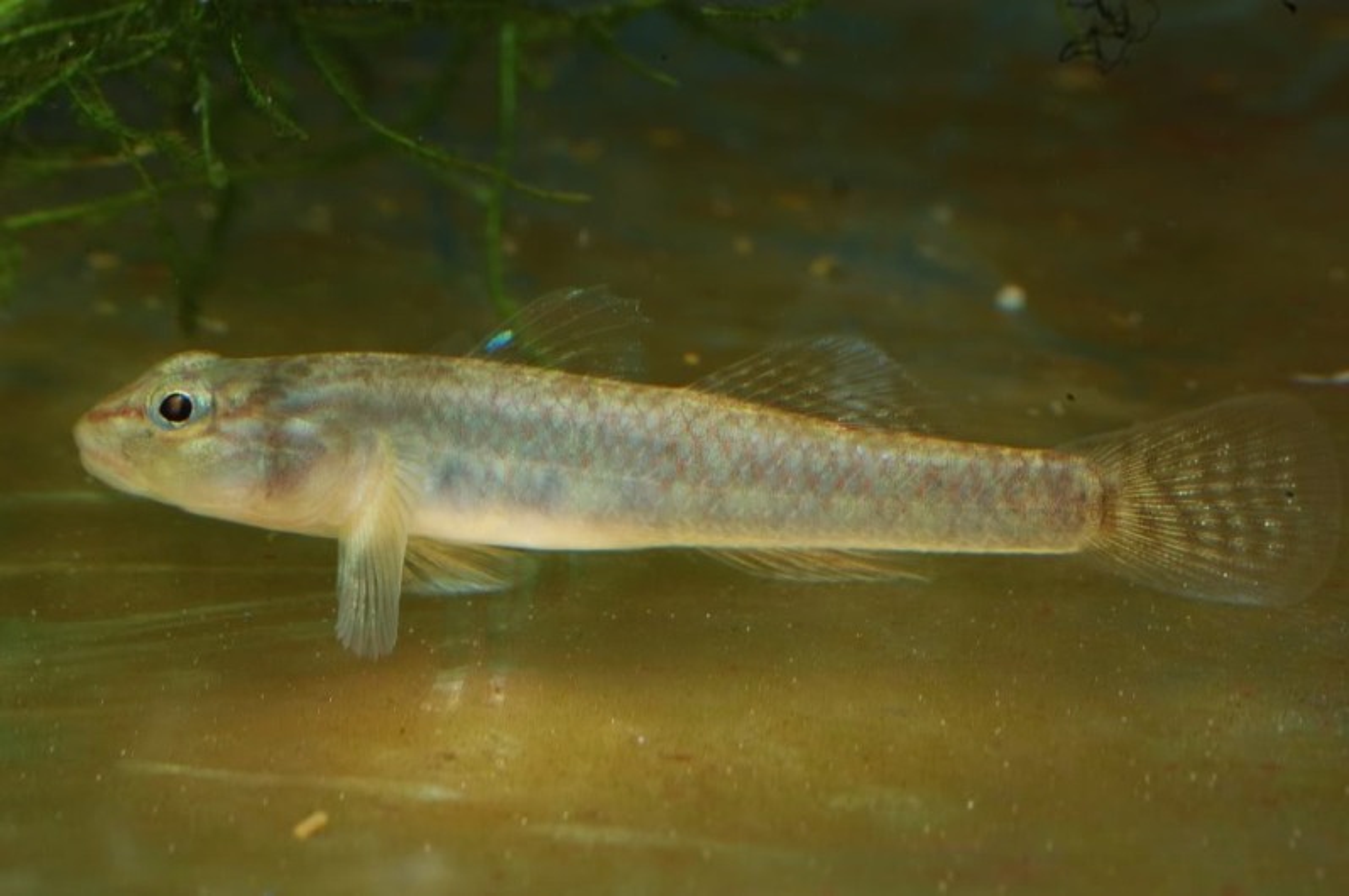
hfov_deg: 22.6
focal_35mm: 90
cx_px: 674
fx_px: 3368
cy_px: 448
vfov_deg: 15.2
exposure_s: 1/160
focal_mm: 60
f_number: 25
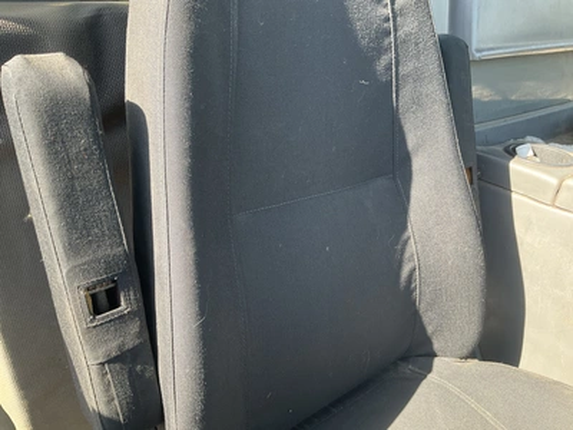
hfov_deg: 61.7
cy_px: 215
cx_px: 286
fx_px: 480
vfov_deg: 48.2
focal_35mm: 29
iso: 32
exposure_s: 1/122
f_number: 1.8
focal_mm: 3
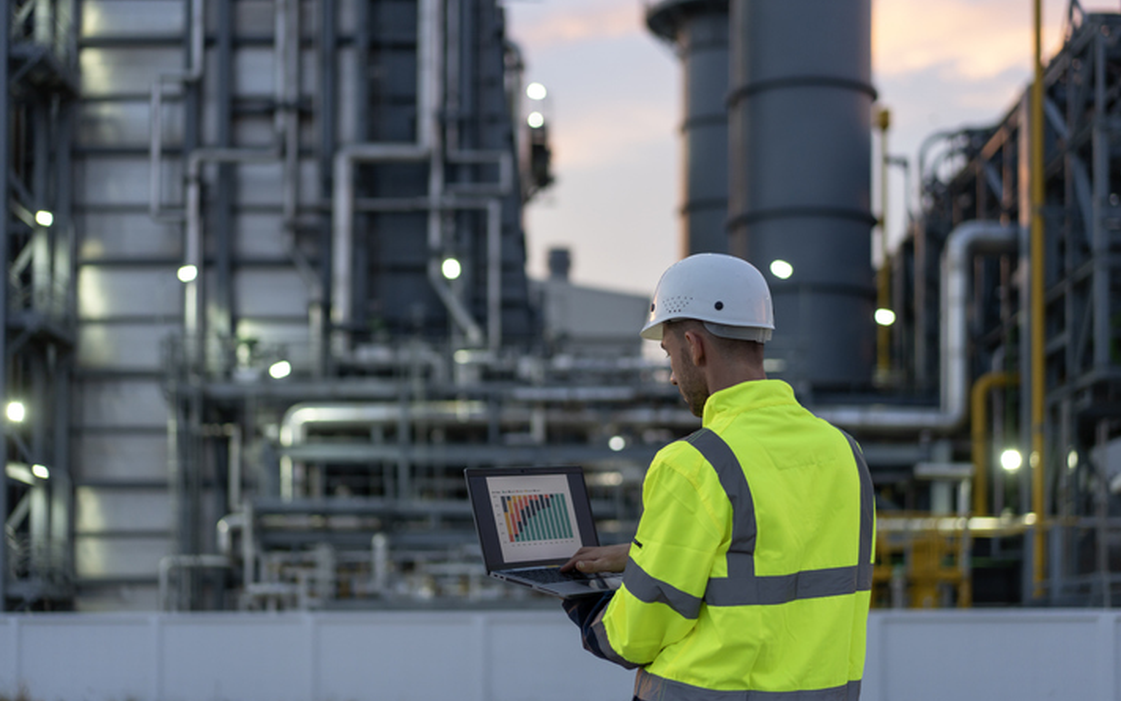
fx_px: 1741
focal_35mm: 57
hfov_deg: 35.7
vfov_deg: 22.7
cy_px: 346
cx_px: 560
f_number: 2
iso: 400
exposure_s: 1/320
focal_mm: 55
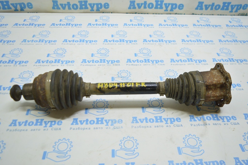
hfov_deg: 59.5
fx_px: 217
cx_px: 124
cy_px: 82
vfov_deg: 41.6
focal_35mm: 32
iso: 400
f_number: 3.8
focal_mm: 21
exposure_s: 1/60
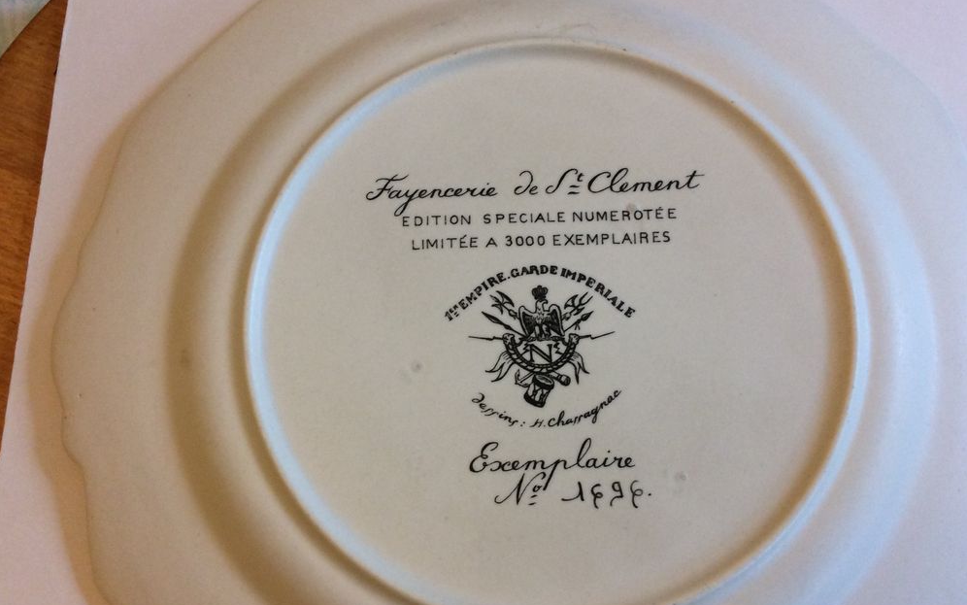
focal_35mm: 34
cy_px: 344
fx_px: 896
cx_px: 484
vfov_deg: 37.2
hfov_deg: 56.7
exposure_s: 1/25
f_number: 2.4
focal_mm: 3.3
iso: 100
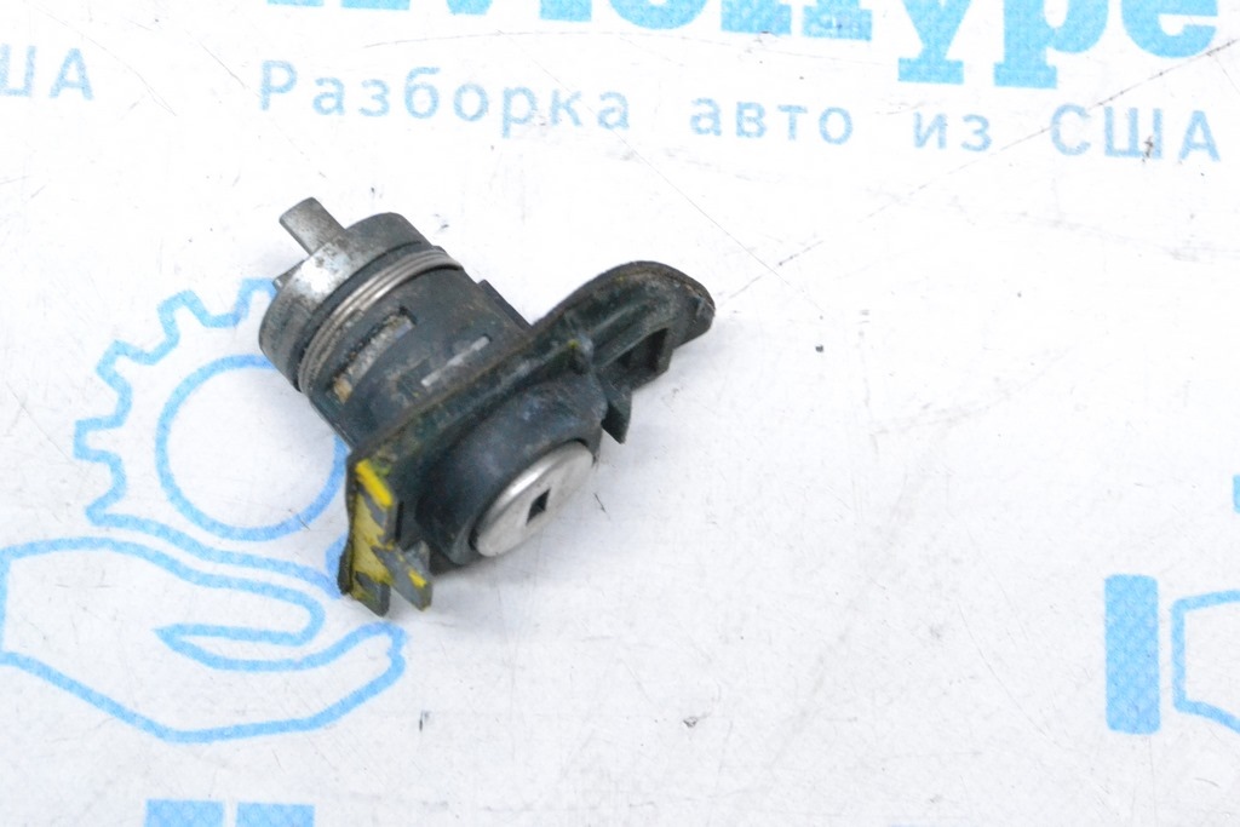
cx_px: 620
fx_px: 2842
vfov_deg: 16.6
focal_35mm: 82
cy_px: 414
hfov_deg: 24.6
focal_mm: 55
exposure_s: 1/160
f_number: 9
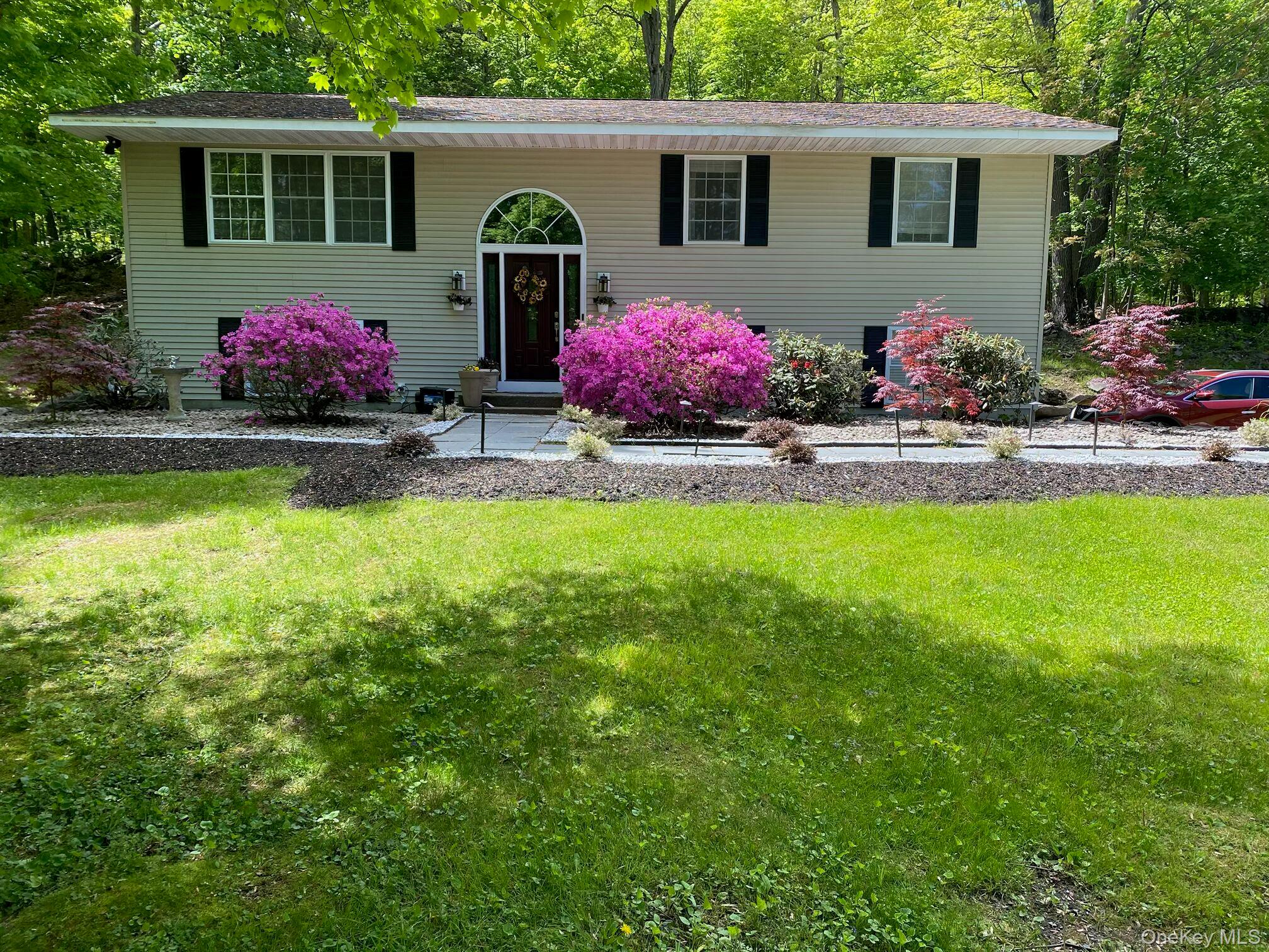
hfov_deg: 67.3
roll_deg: -0.8
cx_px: 634
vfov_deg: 53.1
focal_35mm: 26
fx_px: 953
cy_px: 476
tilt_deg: -8.3
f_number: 1.8
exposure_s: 1/733
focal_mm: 4.25
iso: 32
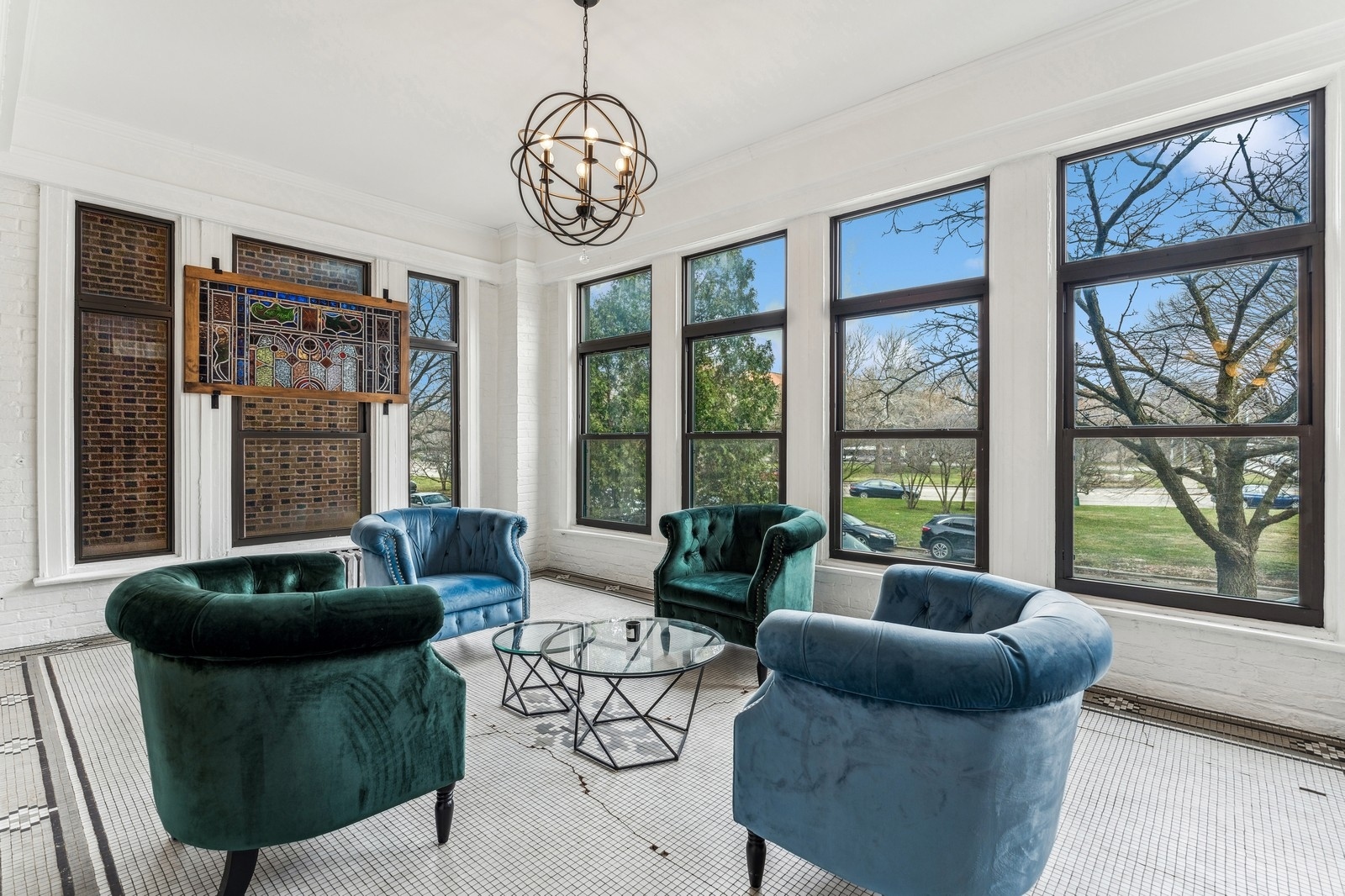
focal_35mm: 16
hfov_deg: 96.7
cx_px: 672
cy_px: 448
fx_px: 598
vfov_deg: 73.7
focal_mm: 16
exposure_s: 1/30
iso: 320
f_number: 8
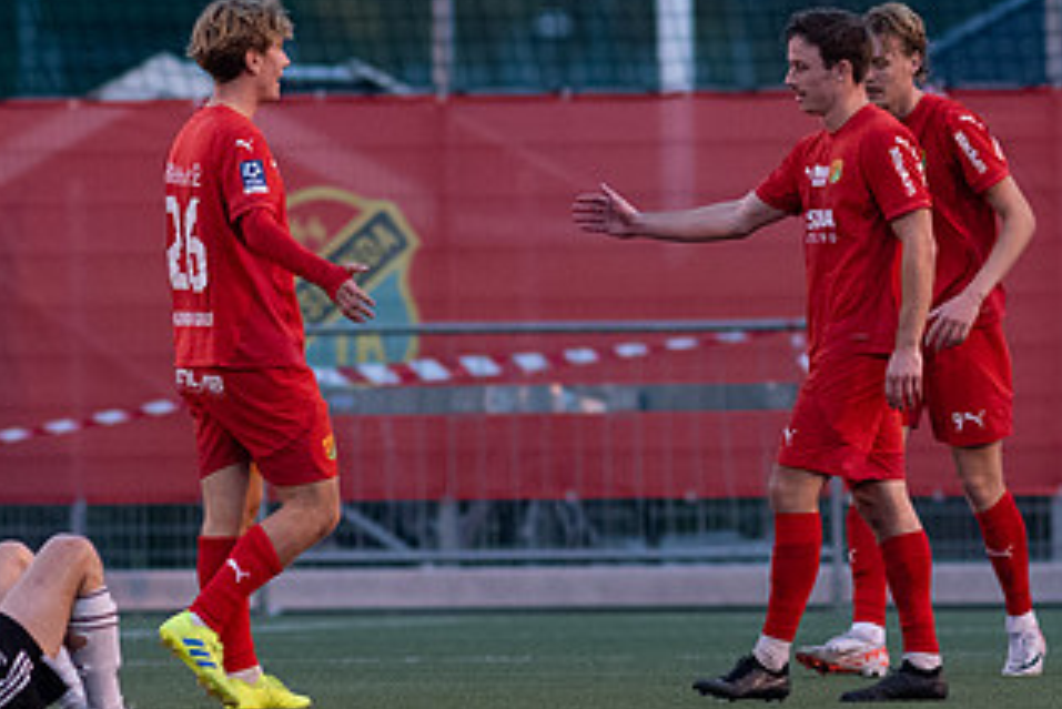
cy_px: 354
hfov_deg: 1.9
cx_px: 786
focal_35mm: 1091
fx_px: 32198
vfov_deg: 1.3
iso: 2800
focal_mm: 300
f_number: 3.2
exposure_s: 1/400
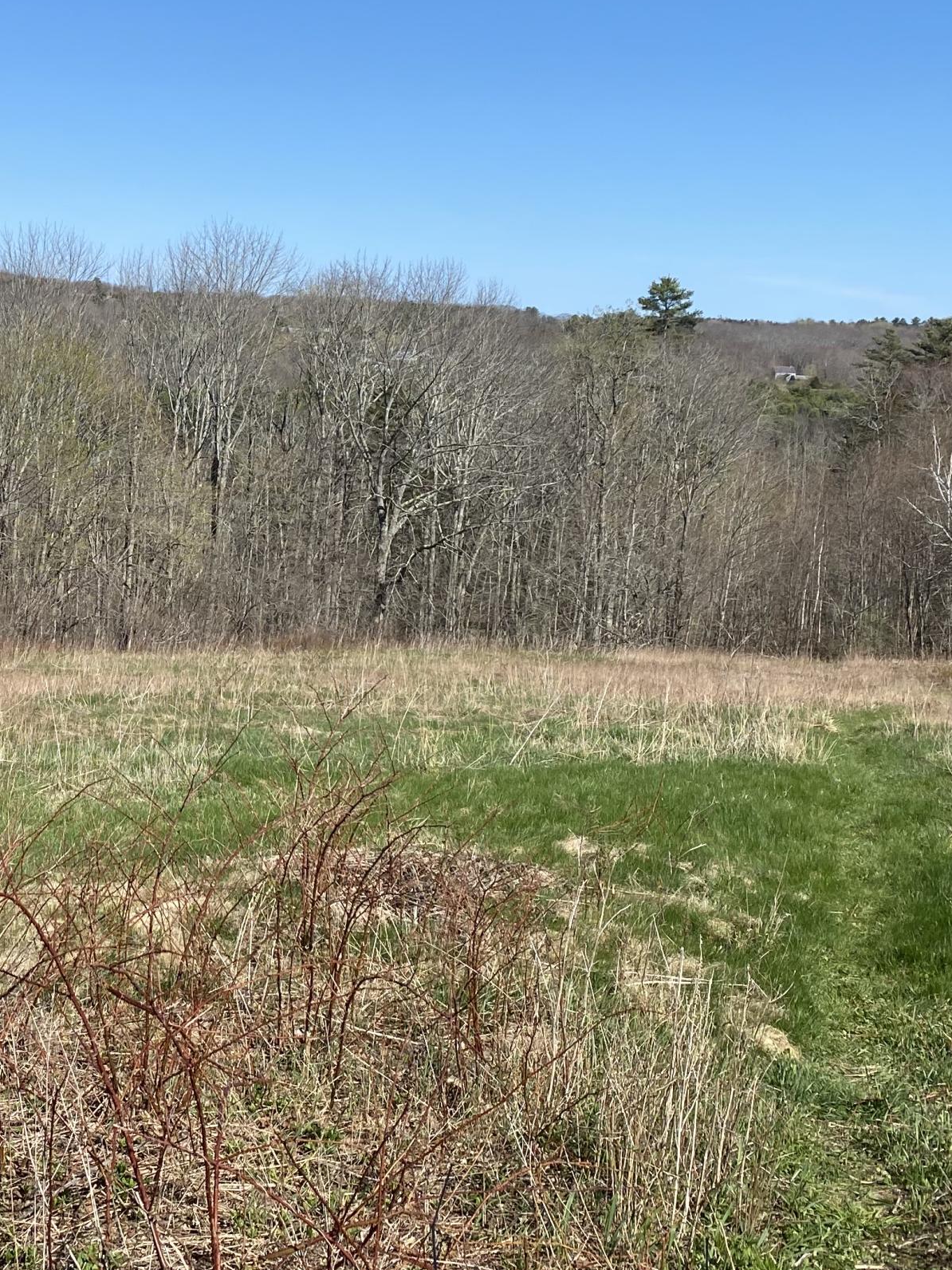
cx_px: 98
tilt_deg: -4.1
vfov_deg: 38.7
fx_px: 1797
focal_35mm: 49
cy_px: 480
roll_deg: -3.7
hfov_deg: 28.5
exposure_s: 1/2967
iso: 32
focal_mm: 4.25
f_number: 1.8
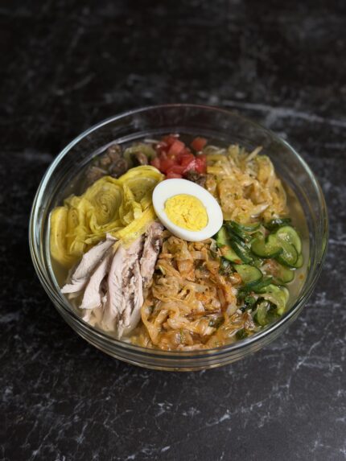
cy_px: 230
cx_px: 173
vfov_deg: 39.6
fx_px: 639
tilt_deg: -58.1
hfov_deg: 30.3
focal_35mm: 48
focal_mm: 6.76
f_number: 1.78
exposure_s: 1/158
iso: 50
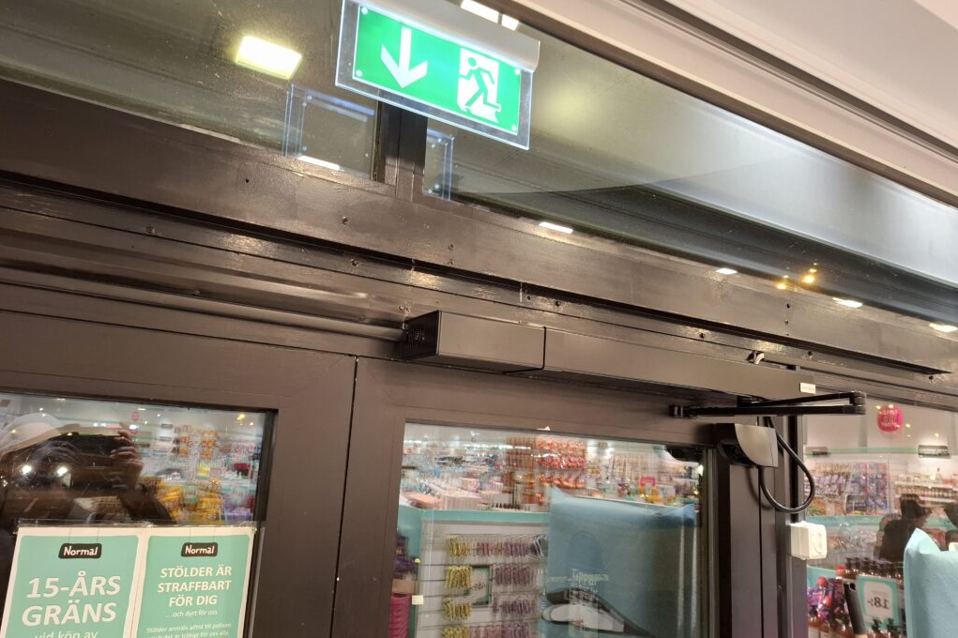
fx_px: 638
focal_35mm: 24
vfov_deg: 53.0
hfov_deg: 73.8
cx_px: 479
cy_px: 343
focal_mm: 5.54
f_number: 1.8
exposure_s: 1/50
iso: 200
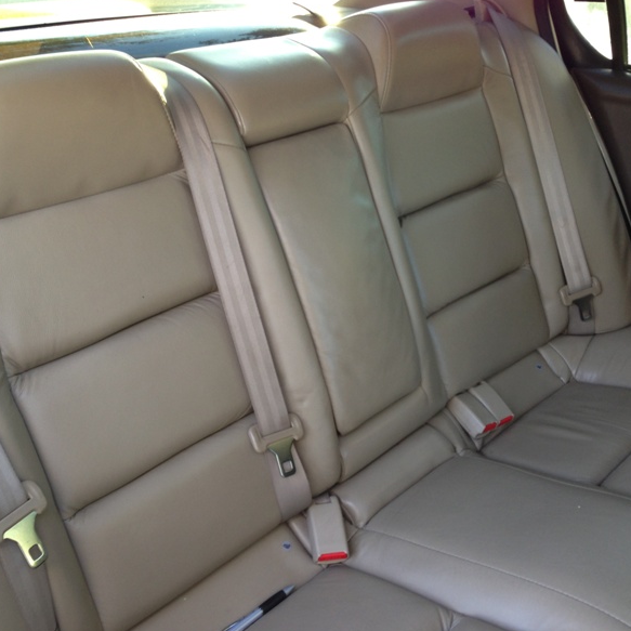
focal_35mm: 40
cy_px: 312
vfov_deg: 41.9
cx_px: 279
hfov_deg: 41.8
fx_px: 825
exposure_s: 1/24
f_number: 2.4
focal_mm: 4.13
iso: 50
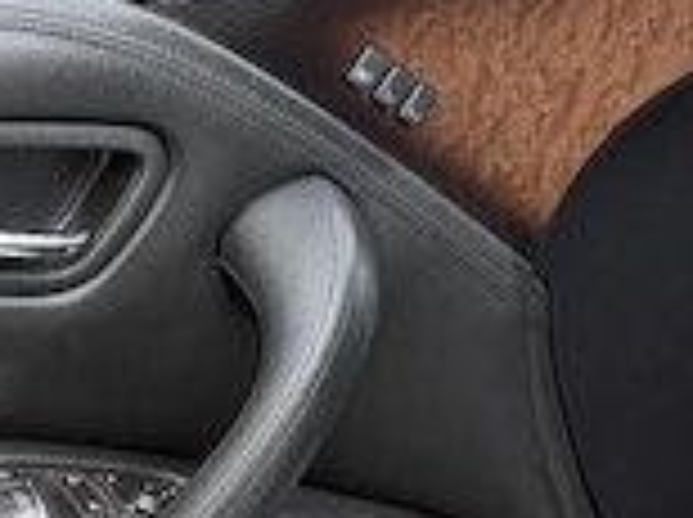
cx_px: -238
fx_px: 1999
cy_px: 599
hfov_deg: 18.2
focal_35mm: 100
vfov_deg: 14.3
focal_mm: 6.76
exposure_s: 1/514
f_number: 1.78
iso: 100
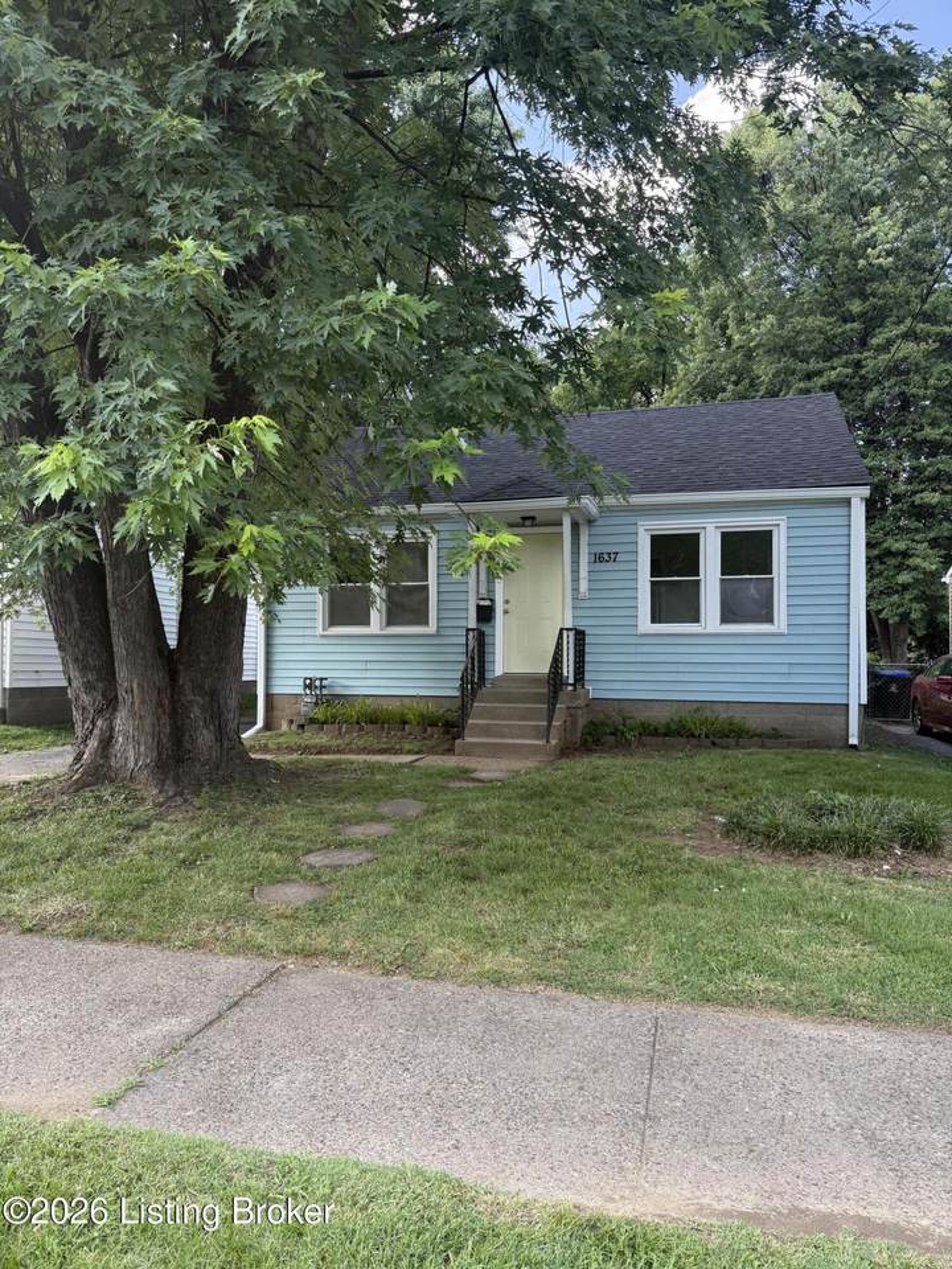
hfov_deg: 56.8
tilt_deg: +2.7
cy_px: 634
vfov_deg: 71.6
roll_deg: -0.6
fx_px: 880
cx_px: 476
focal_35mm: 24
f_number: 1.78
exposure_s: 1/494
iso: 100
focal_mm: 6.76
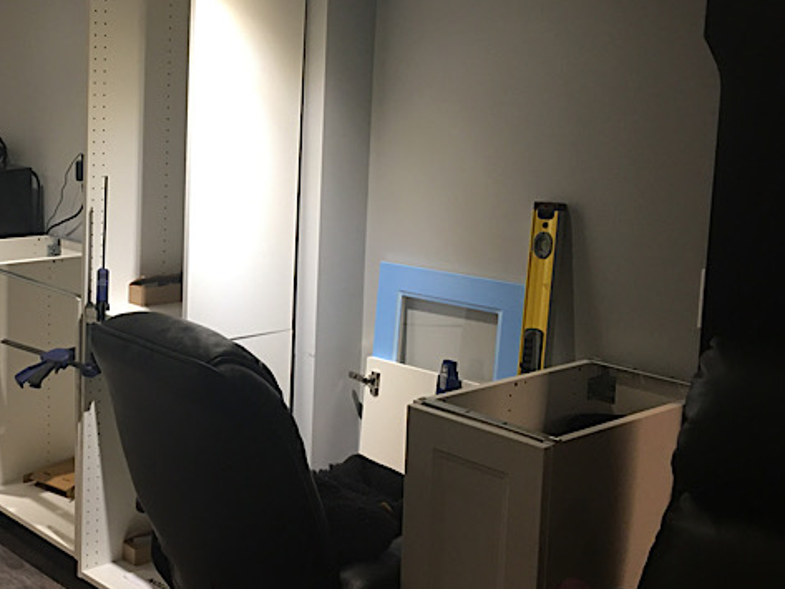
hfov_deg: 37.5
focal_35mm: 49
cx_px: 156
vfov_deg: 29.7
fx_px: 1111
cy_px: 252
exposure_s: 1/15
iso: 64
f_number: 2.2
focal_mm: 4.15
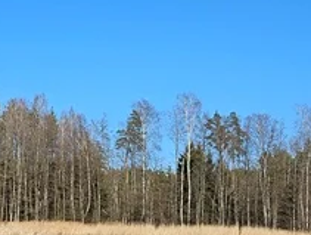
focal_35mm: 87
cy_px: 210
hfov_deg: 22.0
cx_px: 37
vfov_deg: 16.8
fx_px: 783
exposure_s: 1/2021
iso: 25
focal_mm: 5.4
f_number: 1.8
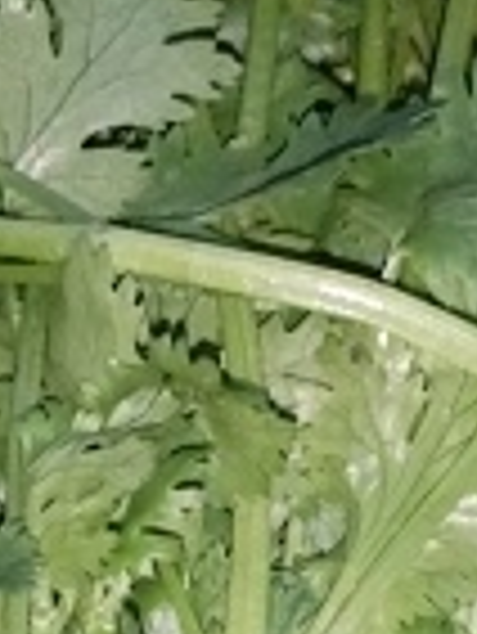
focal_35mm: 197
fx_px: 3614
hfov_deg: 7.5
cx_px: 459
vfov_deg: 9.6
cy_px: 1122
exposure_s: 1/100
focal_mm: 4.25
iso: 586
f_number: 1.8
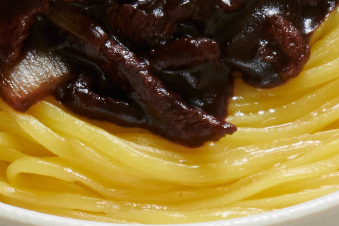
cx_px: 159
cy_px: -68
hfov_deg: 3.8
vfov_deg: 2.5
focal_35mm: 549
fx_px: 5170
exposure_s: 1/125
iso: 400
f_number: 9
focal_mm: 105
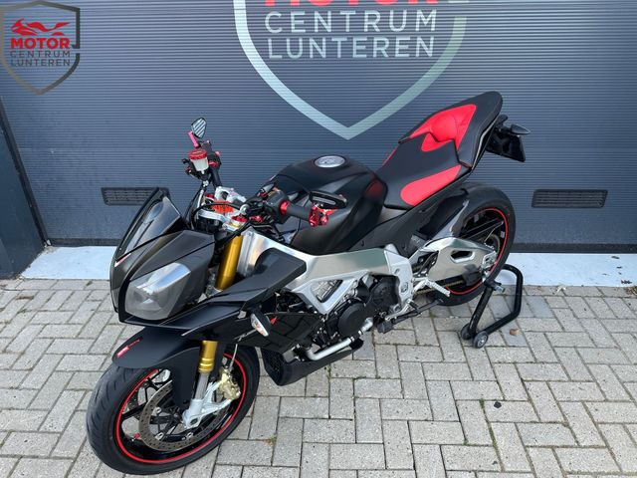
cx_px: 318
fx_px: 442
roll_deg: +0.6
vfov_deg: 56.8
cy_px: 239
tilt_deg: -28.2
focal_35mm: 24
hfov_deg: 71.6
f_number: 1.78
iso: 64
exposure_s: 1/139
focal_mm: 6.86
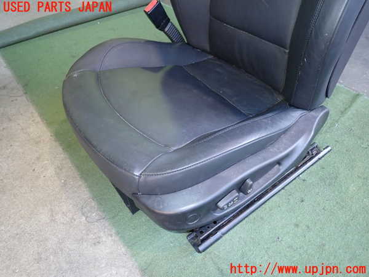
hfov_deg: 69.4
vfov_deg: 54.9
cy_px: 138
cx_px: 184
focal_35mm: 25
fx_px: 266
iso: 200
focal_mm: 4.5
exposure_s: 1/30
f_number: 2
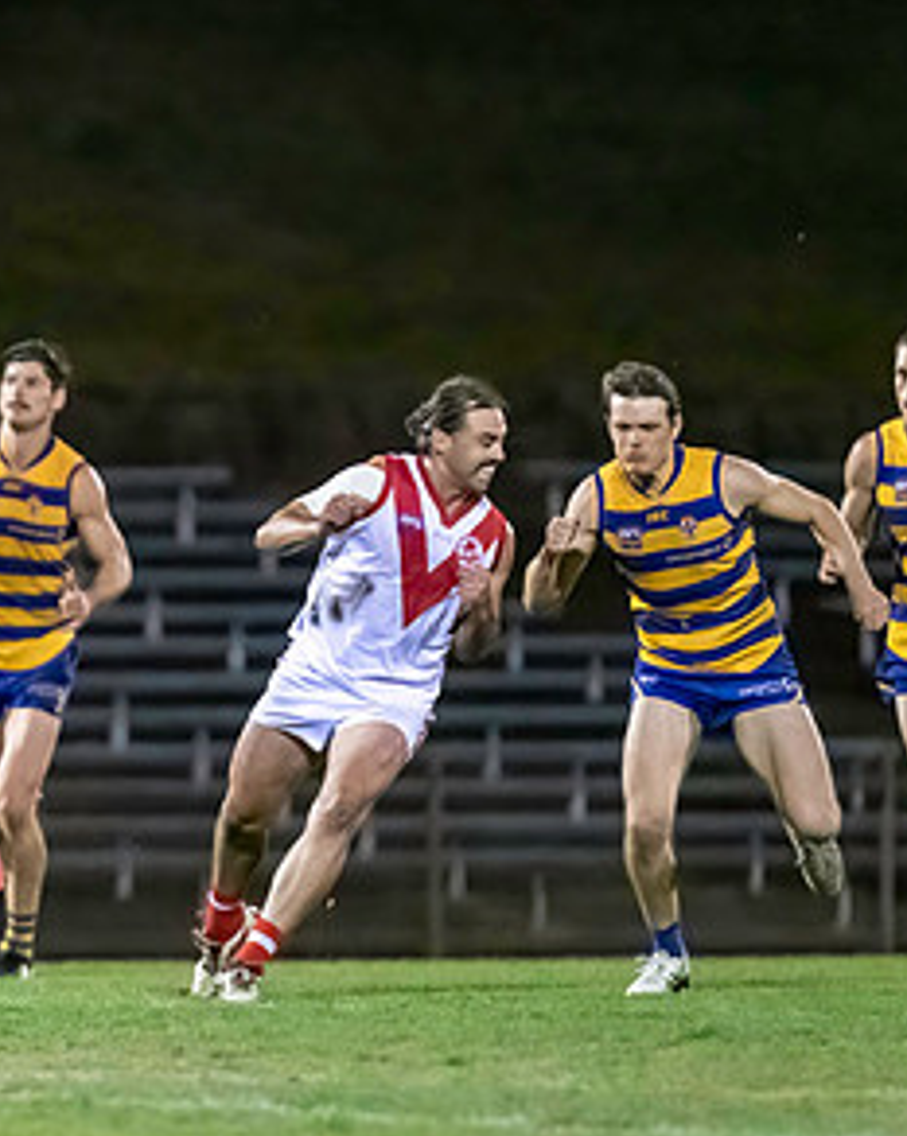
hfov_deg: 1.8
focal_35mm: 880
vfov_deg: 2.2
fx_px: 29574
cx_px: -525
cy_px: 653
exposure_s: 1/1250
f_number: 2.8
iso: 10000
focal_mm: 300
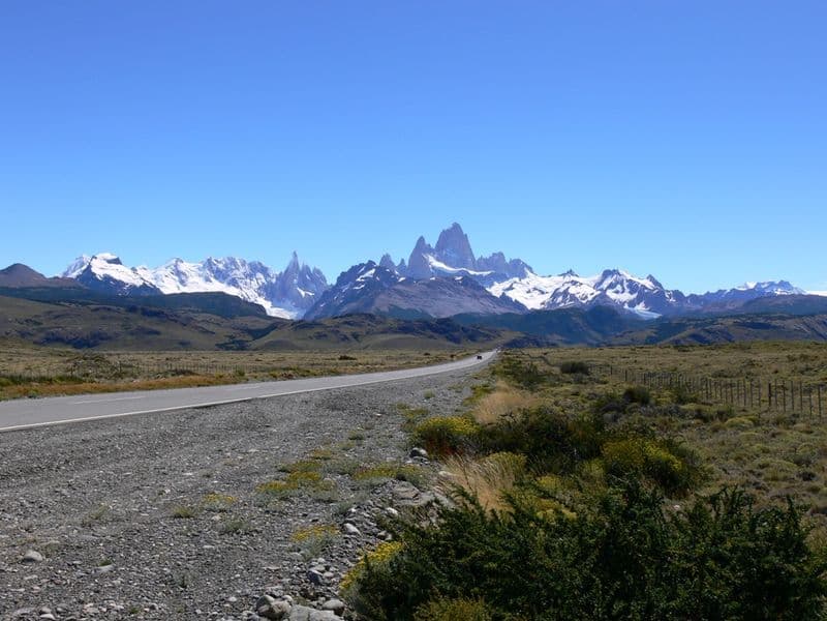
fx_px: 836
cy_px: 310
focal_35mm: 35
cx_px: 414
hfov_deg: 52.6
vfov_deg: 40.7
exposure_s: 1/400
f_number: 6.3
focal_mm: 7.4
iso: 80
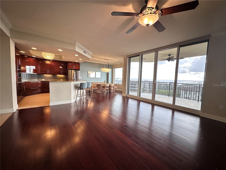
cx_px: 113
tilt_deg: -4.2
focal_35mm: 14
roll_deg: -1.9
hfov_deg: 102.1
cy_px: 85
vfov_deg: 85.7
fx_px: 91
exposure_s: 1/120
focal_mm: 2.22
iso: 100
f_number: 2.2
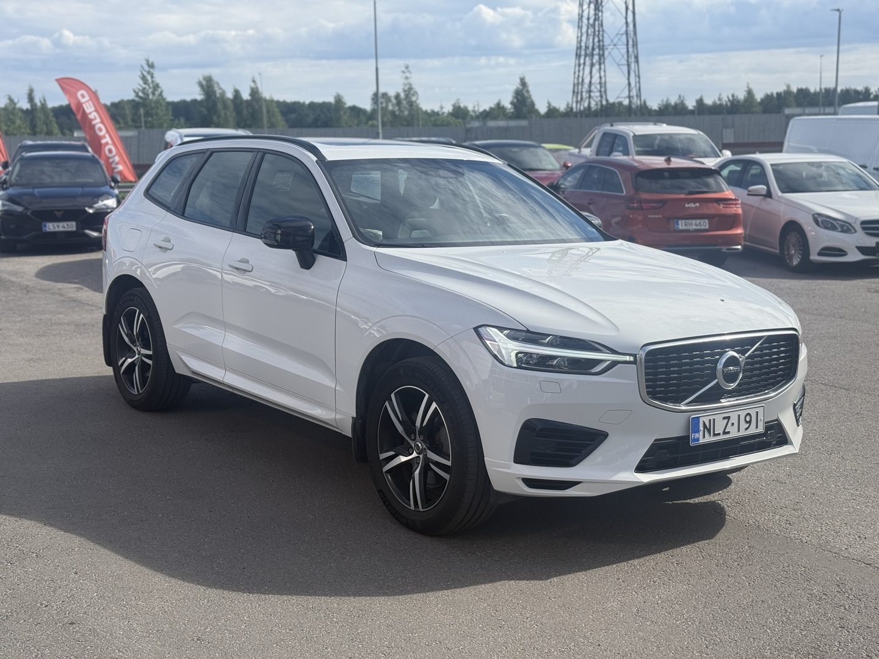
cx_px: 440
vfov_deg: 30.3
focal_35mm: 48
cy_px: 330
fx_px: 1219
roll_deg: +0.0
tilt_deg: -9.0
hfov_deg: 39.7
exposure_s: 1/4329
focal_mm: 6.76
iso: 64
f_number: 1.78
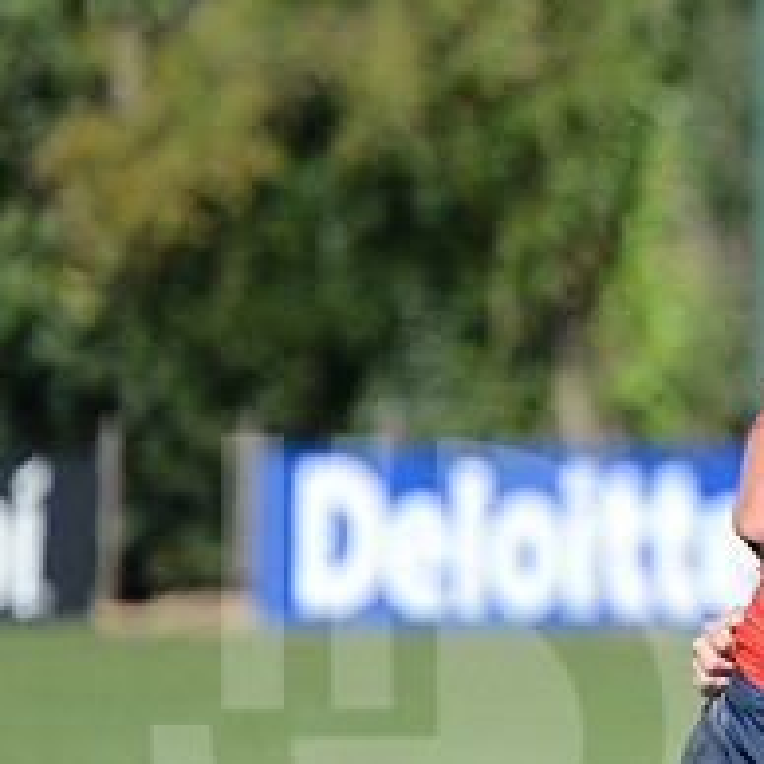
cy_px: 731
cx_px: 1111
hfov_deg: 2.8
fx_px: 15831
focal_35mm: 634
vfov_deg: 2.8
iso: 400
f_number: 4
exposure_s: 1/1600
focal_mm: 250
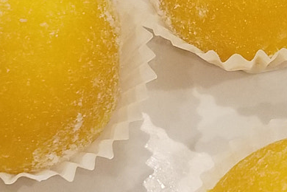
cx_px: 164
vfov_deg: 12.1
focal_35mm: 111
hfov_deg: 18.4
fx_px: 885
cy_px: 216
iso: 125
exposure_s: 1/24
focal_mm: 4.2
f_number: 1.7
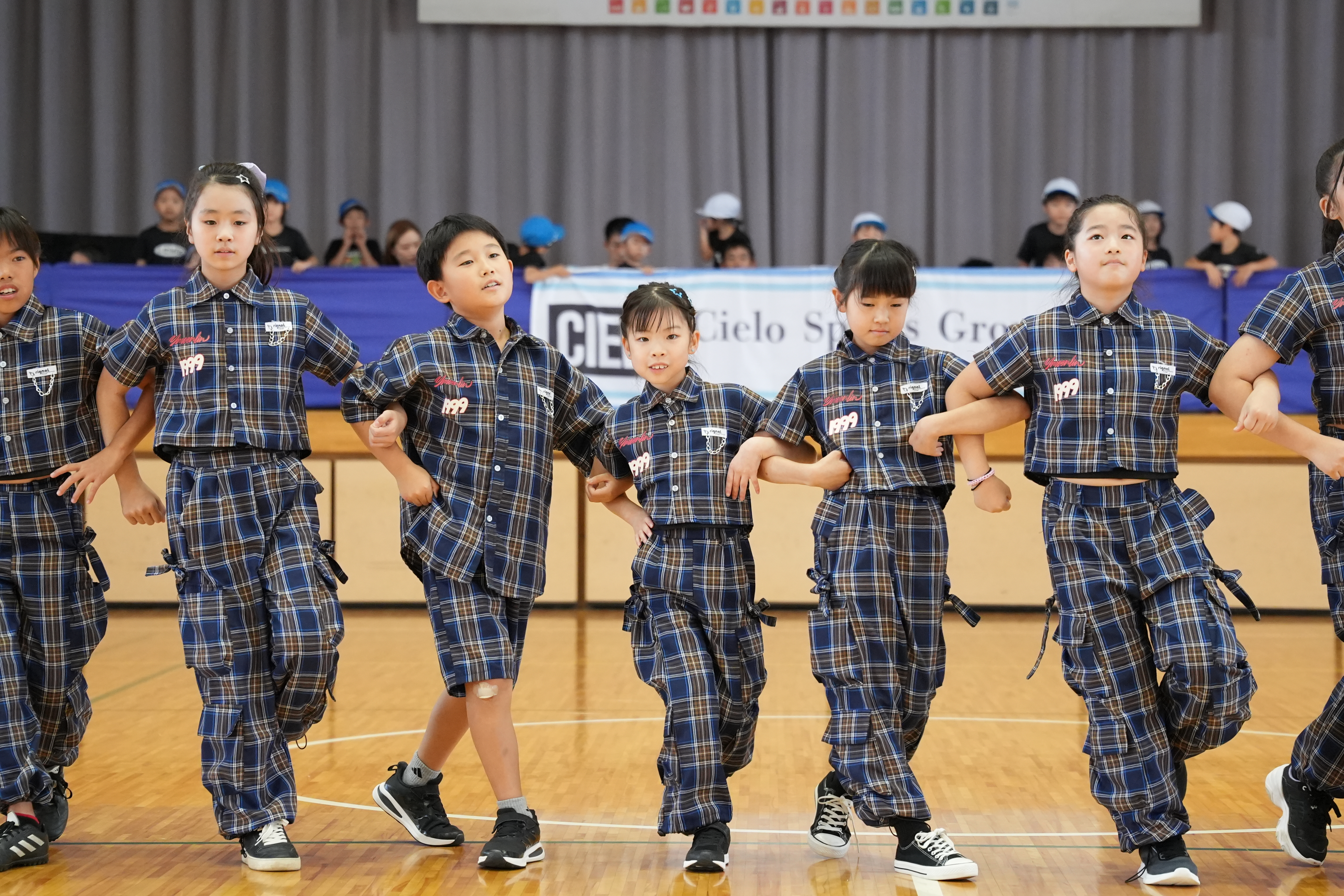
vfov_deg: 13.0
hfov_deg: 19.5
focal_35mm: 105
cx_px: 672
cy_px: 448
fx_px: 3920
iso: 3200
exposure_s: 1/800
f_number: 2.8
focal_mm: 70
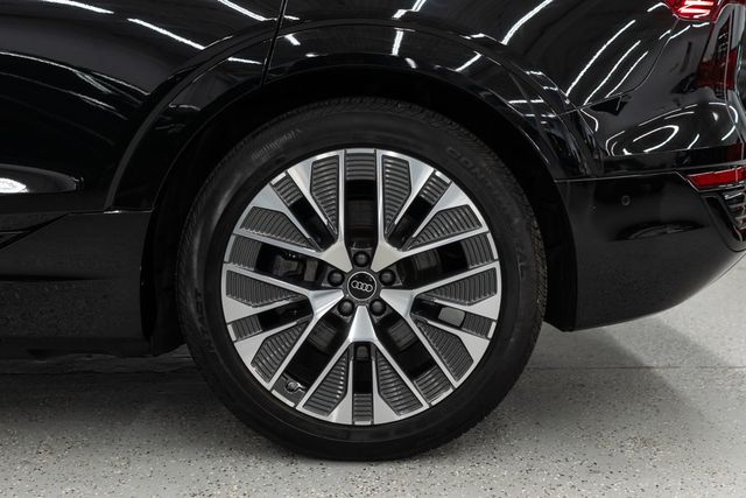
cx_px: 373
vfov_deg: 31.9
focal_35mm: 42
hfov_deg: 46.4
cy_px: 249
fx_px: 870
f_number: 3.2
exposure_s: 1/40
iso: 200
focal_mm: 28
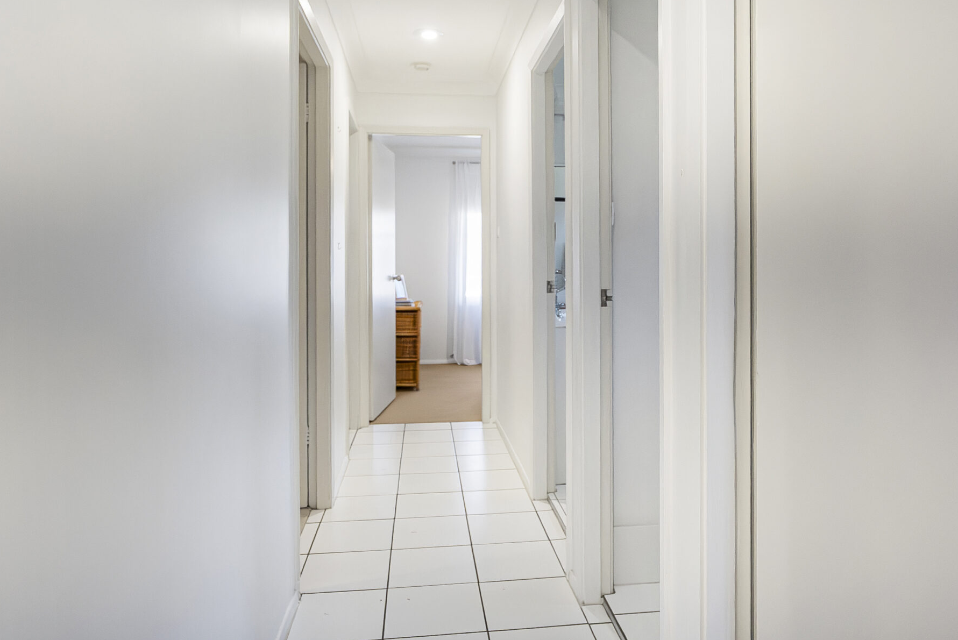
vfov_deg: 55.0
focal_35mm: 23
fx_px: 612
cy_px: 272
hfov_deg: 76.0
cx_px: 462
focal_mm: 16
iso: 12800
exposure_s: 1/2000
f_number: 4
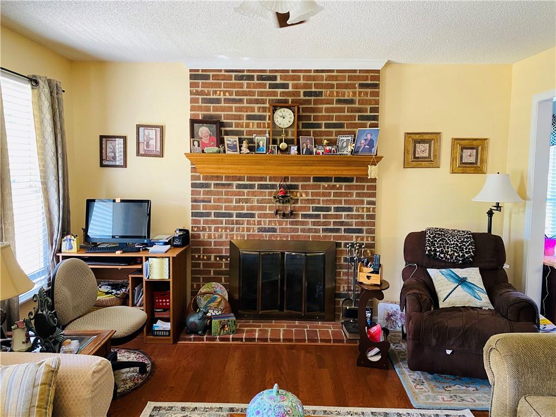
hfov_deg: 67.3
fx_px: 418
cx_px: 278
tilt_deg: -5.3
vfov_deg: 53.1
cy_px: 208
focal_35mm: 26
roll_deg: -0.7
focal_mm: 4.25
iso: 250
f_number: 1.8
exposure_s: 1/60
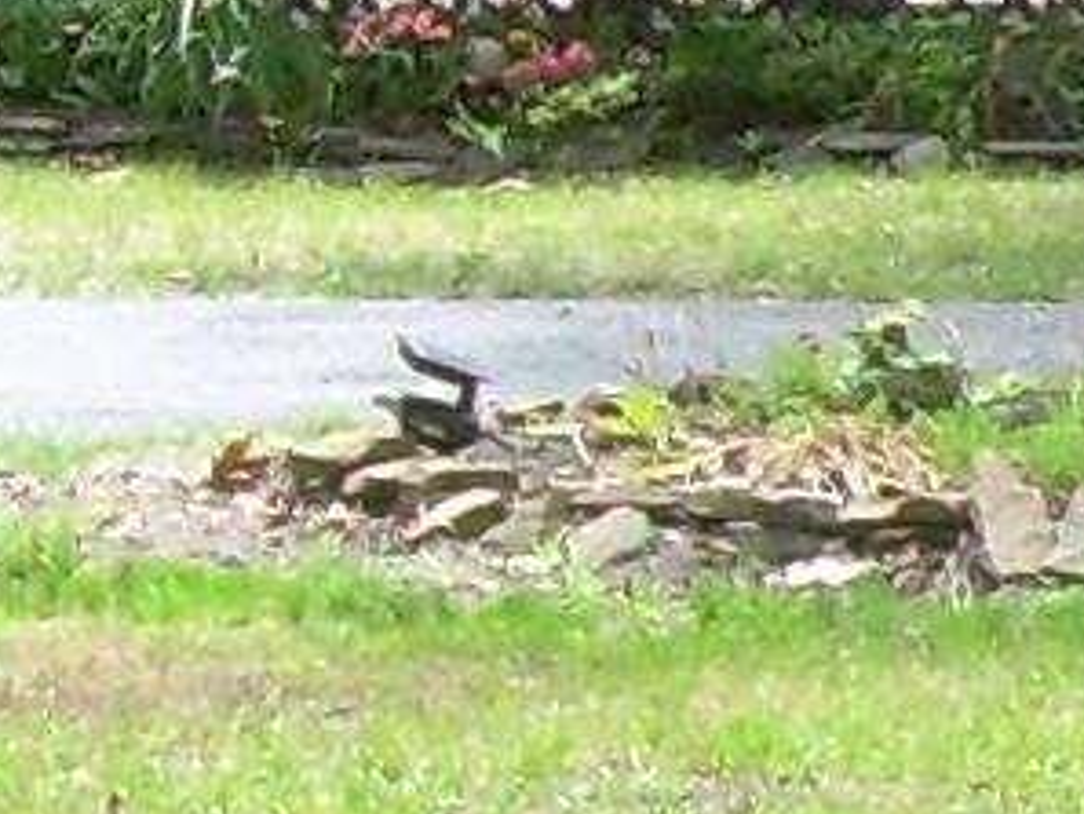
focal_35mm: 359
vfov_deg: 4.1
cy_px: 515
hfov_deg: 5.3
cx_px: 2661
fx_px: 11247
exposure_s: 1/177
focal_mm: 7.7
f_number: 3
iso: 50
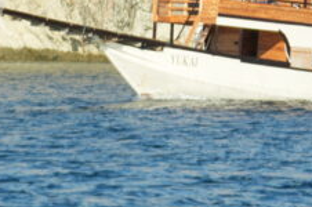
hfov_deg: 4.1
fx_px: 4318
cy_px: -115
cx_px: 86
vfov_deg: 2.7
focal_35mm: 499
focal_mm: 92
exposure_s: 1/800
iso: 160
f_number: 5.6
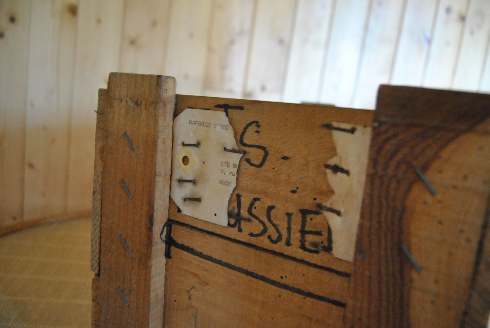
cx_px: 245
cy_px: 164
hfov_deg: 64.5
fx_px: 388
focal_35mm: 28
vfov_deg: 45.8
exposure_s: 1/25
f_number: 3.5
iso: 1600
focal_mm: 19
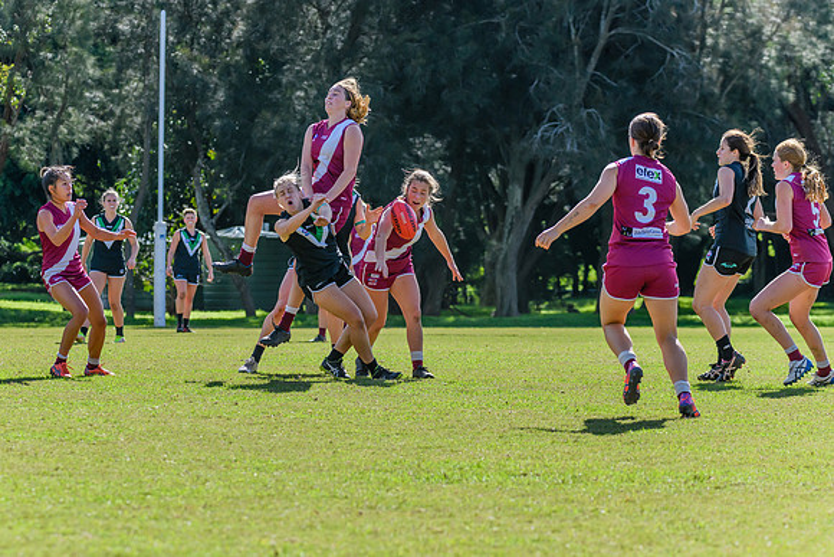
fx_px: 4526
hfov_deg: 10.5
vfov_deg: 7.0
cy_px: 294
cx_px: 363
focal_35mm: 195
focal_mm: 170
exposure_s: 1/1250
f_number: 8
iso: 800
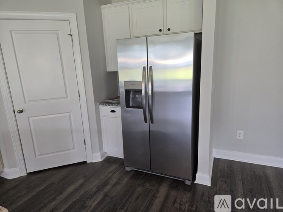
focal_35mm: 23
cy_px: 106
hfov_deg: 73.9
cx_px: 142
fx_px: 188
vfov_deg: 58.9
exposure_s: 1/120
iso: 160
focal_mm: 5.4
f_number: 1.8
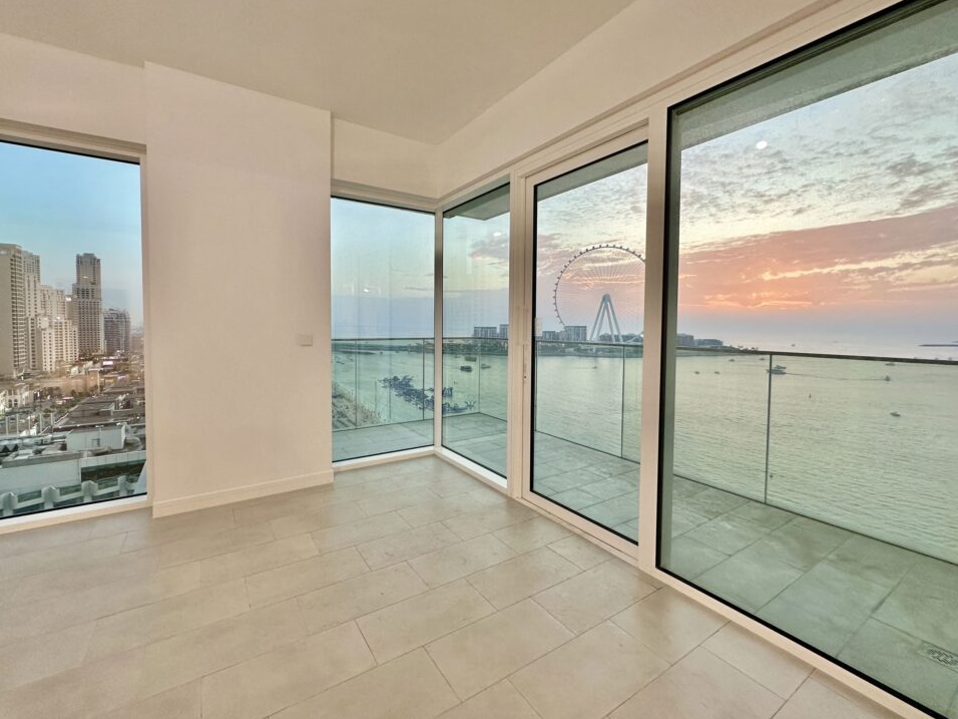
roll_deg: -0.7
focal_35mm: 15
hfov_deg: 98.1
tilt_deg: -2.3
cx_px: 450
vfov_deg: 81.7
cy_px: 339
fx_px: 415
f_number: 2.2
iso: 160
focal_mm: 2.22
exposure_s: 1/100
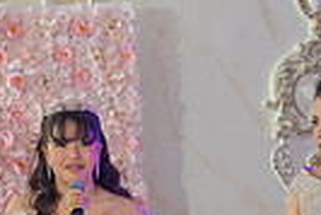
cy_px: 409
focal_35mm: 227
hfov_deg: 9.0
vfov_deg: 5.9
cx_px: 70
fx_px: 2026
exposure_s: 1/100
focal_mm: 52
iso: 400
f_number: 2.8
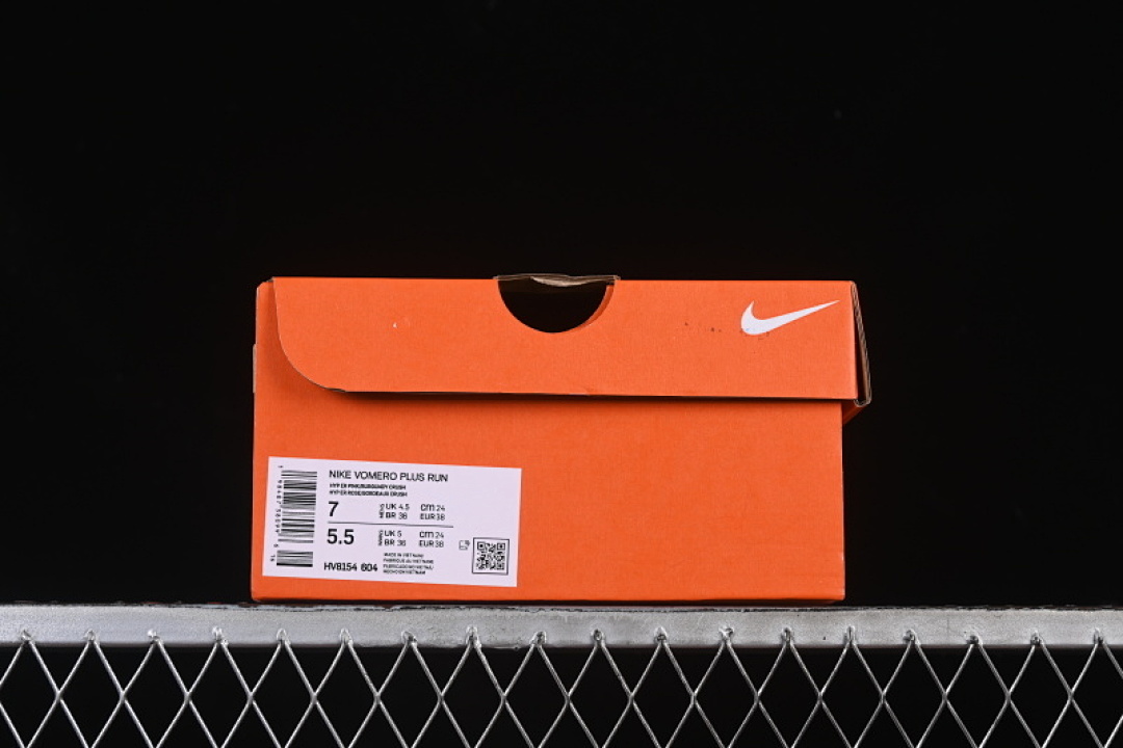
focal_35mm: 75
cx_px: 562
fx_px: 2339
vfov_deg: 18.2
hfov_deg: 27.0
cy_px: 374
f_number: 8
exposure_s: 1/80
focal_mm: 50
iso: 160
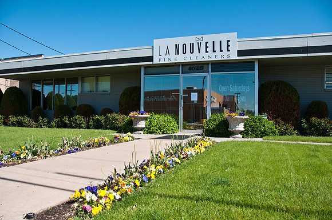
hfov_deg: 67.5
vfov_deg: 47.8
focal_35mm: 27
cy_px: 110
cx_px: 166
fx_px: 249
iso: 200
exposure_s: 1/1600
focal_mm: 18
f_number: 4.5
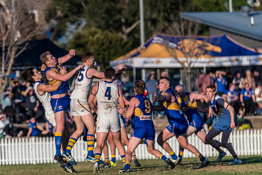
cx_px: 115
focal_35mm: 505
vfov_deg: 2.7
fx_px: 3676
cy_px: 77
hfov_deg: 4.1
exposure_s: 1/4000
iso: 1000
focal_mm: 450
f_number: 6.3
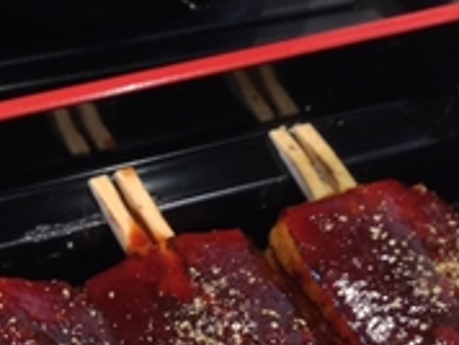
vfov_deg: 13.3
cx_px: -119
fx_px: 1474
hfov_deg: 16.8
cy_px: 242
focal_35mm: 111
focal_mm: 4.12
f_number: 2.4
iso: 200
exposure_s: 1/20
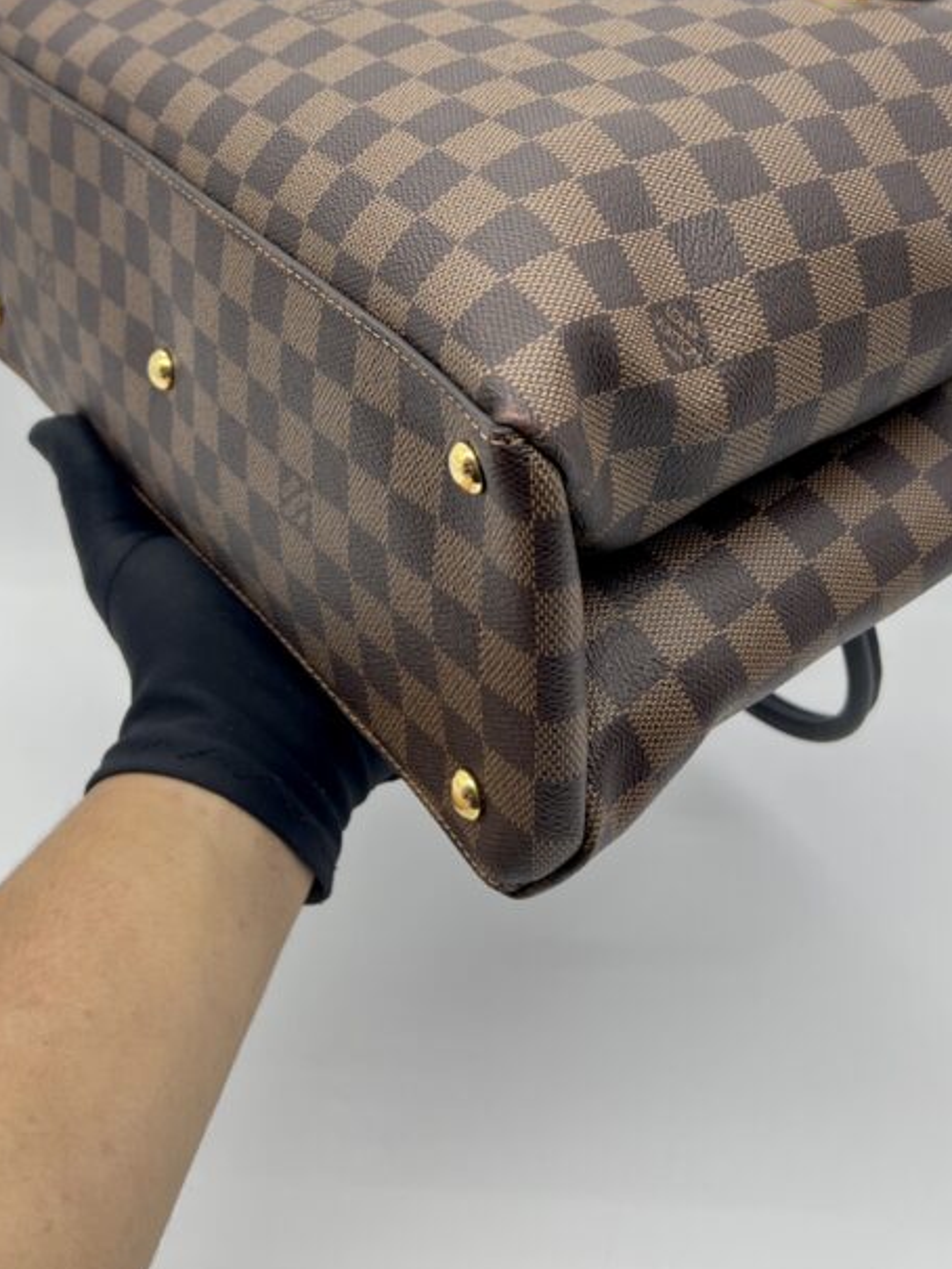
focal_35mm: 44
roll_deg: +1.1
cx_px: 484
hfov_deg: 32.9
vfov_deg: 41.6
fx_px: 1613
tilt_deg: -22.0
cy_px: 310
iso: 40
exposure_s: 1/100
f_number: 1.5
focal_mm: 5.7
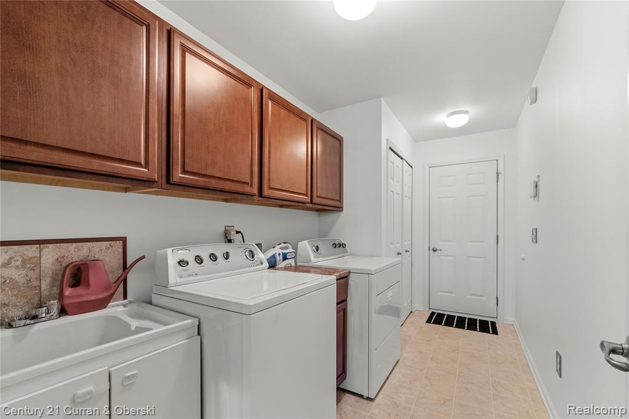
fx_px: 262
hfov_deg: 100.4
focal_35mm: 15
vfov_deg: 77.3
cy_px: 210
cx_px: 314
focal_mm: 10
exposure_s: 1
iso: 800
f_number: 8
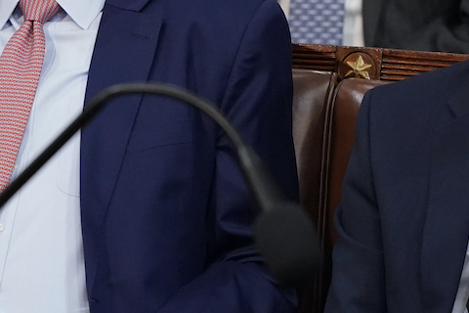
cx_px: 52
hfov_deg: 1.6
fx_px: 16283
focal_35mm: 1250
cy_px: 75
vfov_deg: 1.1
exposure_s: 1/640
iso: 5000
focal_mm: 400
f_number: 2.8
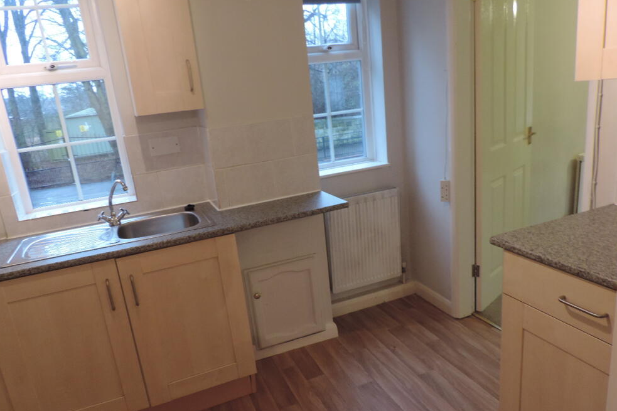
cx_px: 302
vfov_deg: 49.5
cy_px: 222
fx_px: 446
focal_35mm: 26
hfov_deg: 69.4
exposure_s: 1/20
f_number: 3
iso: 400
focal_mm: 4.3
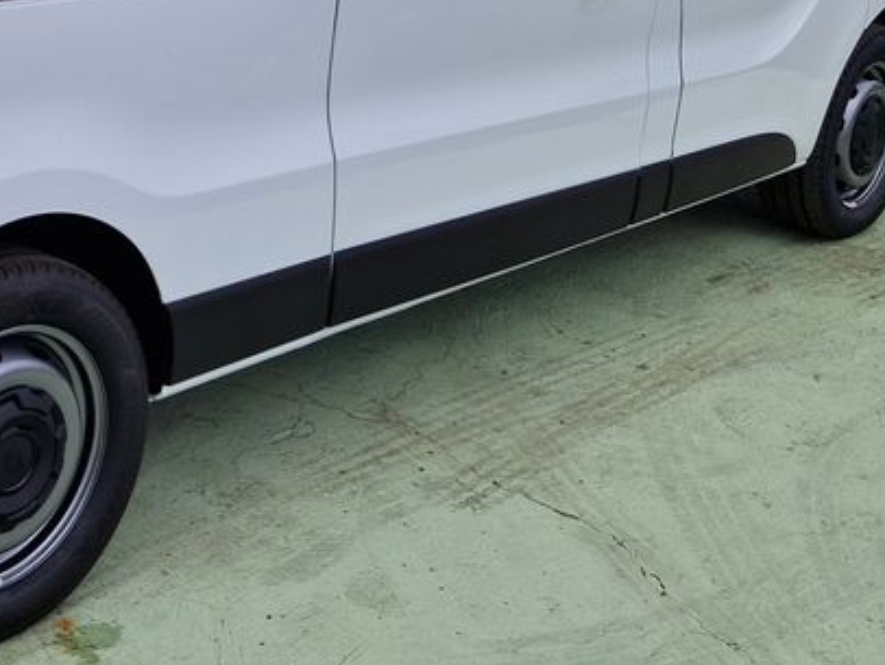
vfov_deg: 24.3
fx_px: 1484
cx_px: -15
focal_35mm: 58
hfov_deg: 30.7
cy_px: 26
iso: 50
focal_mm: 5.4
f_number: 1.8
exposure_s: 1/1018
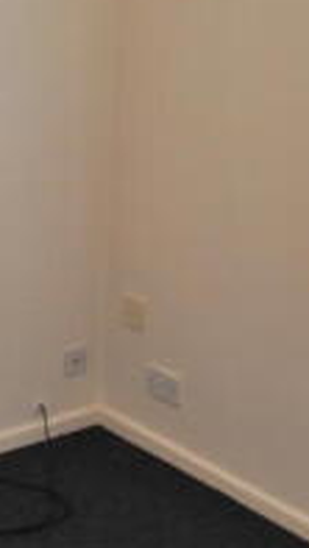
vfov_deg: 22.6
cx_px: 60
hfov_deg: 12.8
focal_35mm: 94
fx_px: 1367
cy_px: 344
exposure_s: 1/15
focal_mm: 18
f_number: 3.5
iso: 100
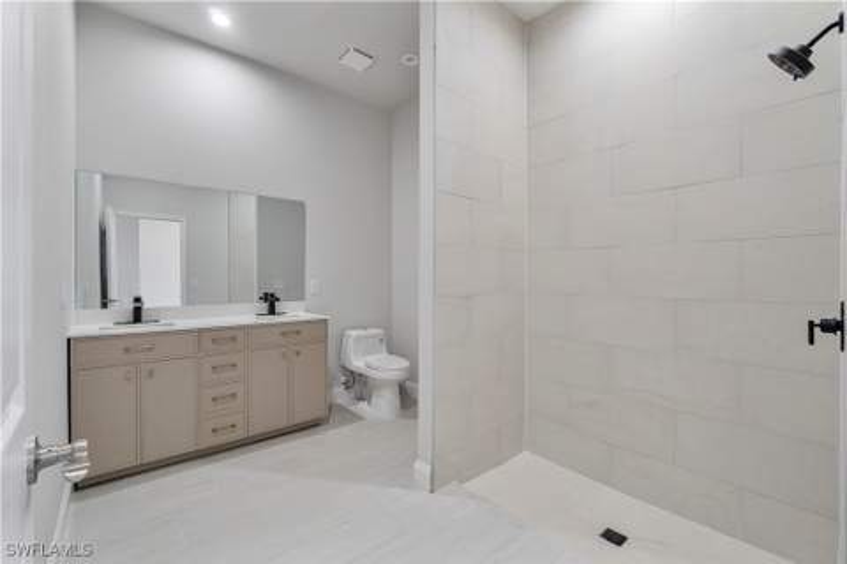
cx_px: 424
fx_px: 353
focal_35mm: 15
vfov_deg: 77.3
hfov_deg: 100.4
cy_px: 282
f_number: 5
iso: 500
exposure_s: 1/30
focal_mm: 10
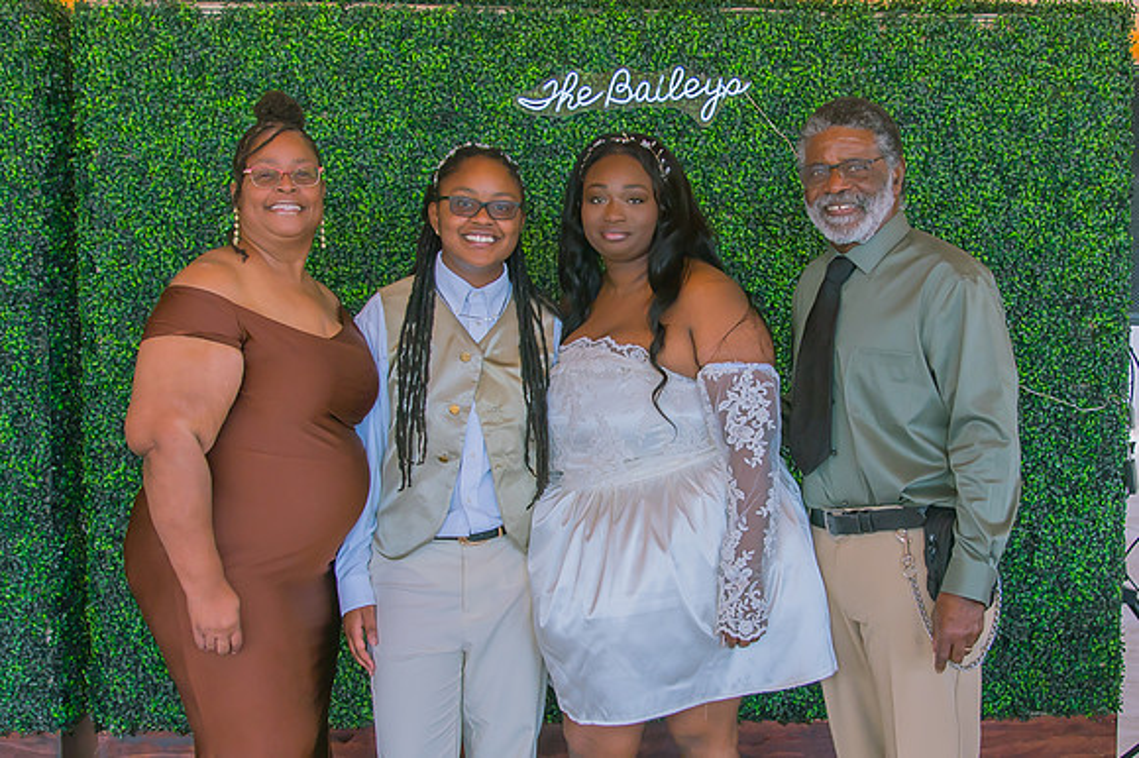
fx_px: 1638
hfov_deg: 38.3
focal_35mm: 52
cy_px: 414
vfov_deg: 26.0
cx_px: 618
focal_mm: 24
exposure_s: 1/200
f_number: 4
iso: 200
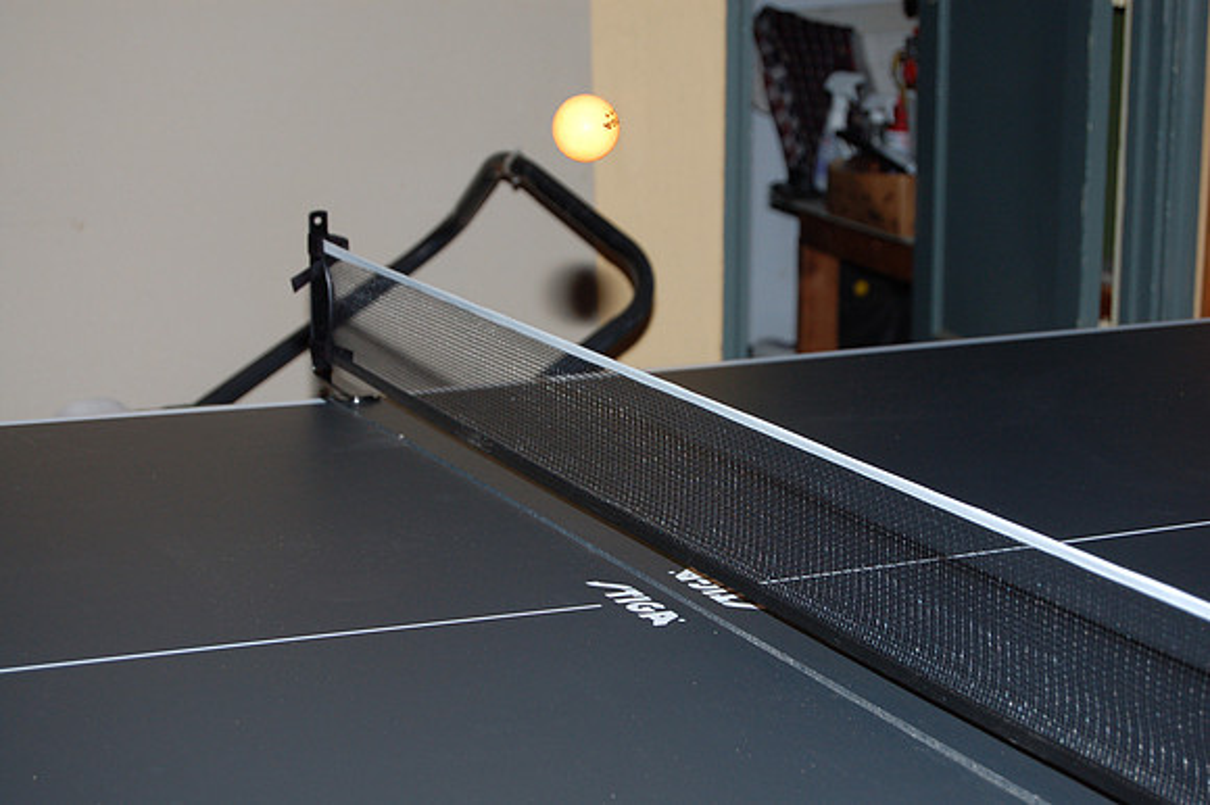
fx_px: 2771
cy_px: 402
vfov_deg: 16.5
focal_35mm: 82
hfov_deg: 24.6
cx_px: 605
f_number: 5.6
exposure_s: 1/60
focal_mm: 55
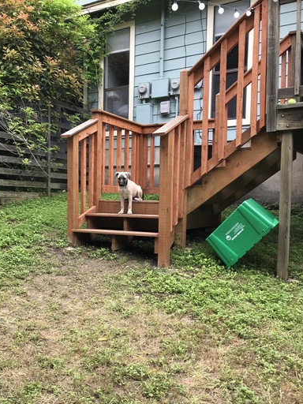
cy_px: 234
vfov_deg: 52.4
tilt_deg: -2.3
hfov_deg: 40.5
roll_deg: -1.1
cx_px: 117
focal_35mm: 35
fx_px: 408
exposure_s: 1/198
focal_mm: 3.99
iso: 20
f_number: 1.8
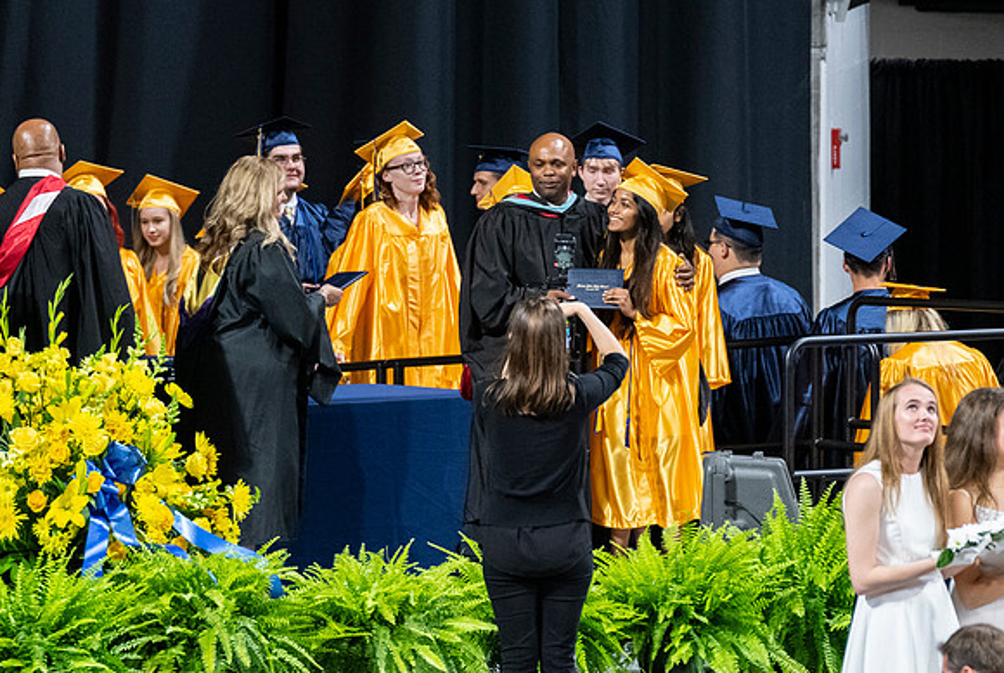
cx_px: 643
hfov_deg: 5.1
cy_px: 339
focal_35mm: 404
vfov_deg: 3.4
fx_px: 11286
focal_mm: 200
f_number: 4
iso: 2000
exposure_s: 1/200
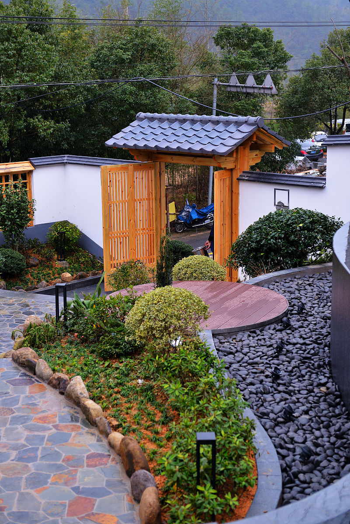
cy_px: 262
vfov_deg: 34.5
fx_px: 845
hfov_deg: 23.4
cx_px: 175
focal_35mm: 58
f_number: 3.5
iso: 400
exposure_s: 1/100
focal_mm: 58
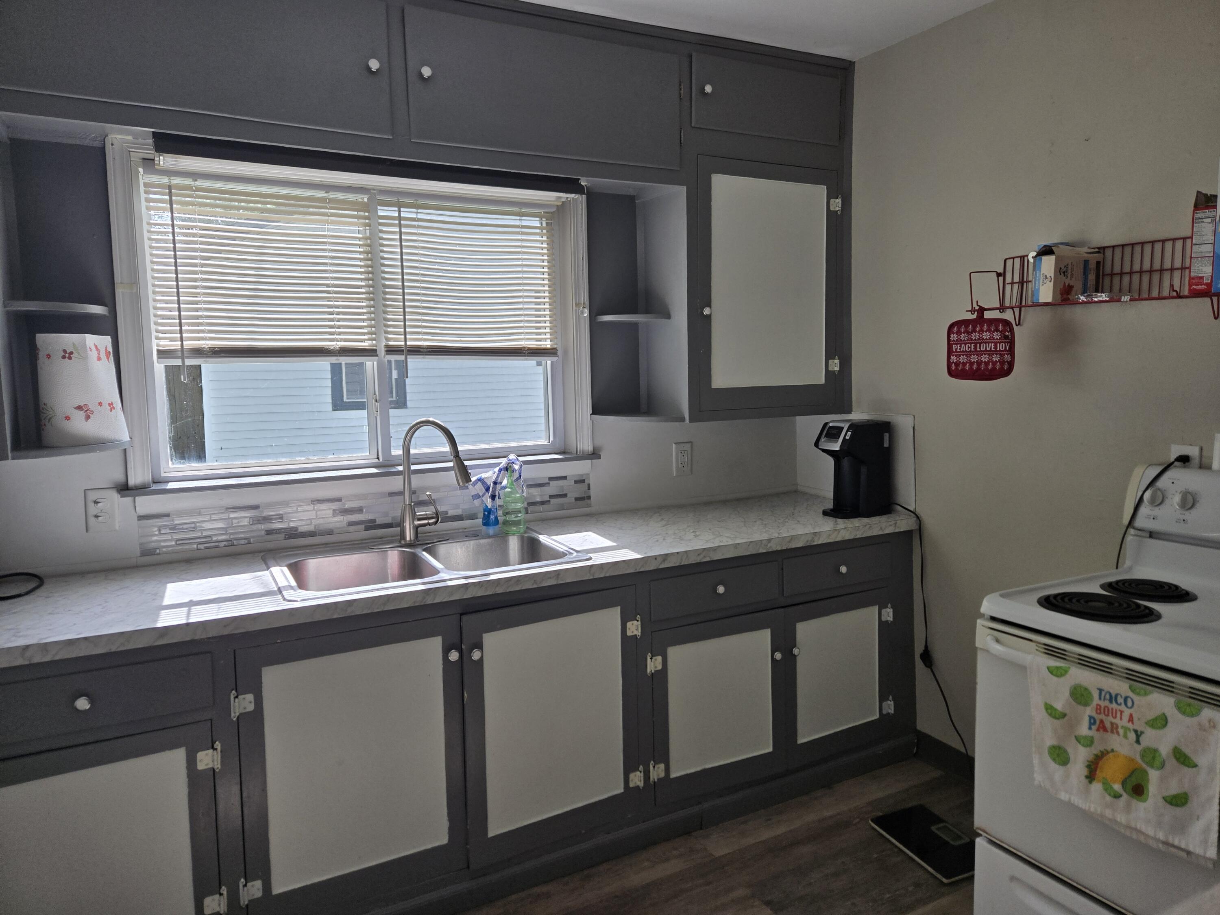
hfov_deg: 73.9
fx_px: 811
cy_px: 458
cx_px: 610
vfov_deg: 58.9
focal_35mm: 23
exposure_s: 1/779
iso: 80
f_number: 1.8
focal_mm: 5.4
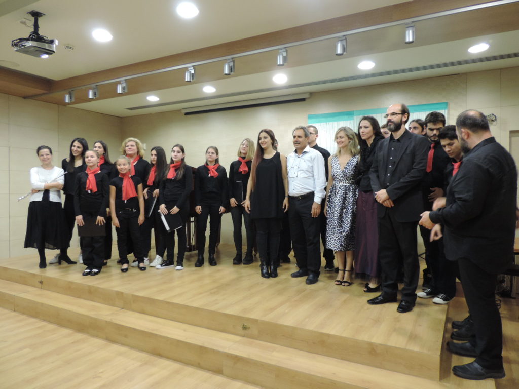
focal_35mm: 24
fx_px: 360
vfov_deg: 56.8
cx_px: 260
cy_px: 194
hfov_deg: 71.6
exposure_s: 1/20
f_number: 3
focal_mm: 4.3
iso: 400
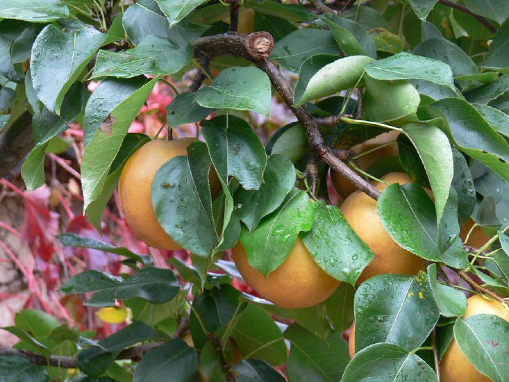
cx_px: 254
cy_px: 191
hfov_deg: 13.3
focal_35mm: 149
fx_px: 2191
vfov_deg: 10.0
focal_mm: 24.7
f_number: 3.6
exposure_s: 1/30
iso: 100
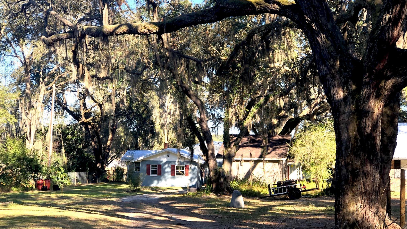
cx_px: 206
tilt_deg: +1.3
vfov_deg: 19.1
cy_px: 109
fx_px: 680
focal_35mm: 63
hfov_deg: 33.3
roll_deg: -1.4
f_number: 2.8
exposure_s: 1/121
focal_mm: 6.6
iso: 20
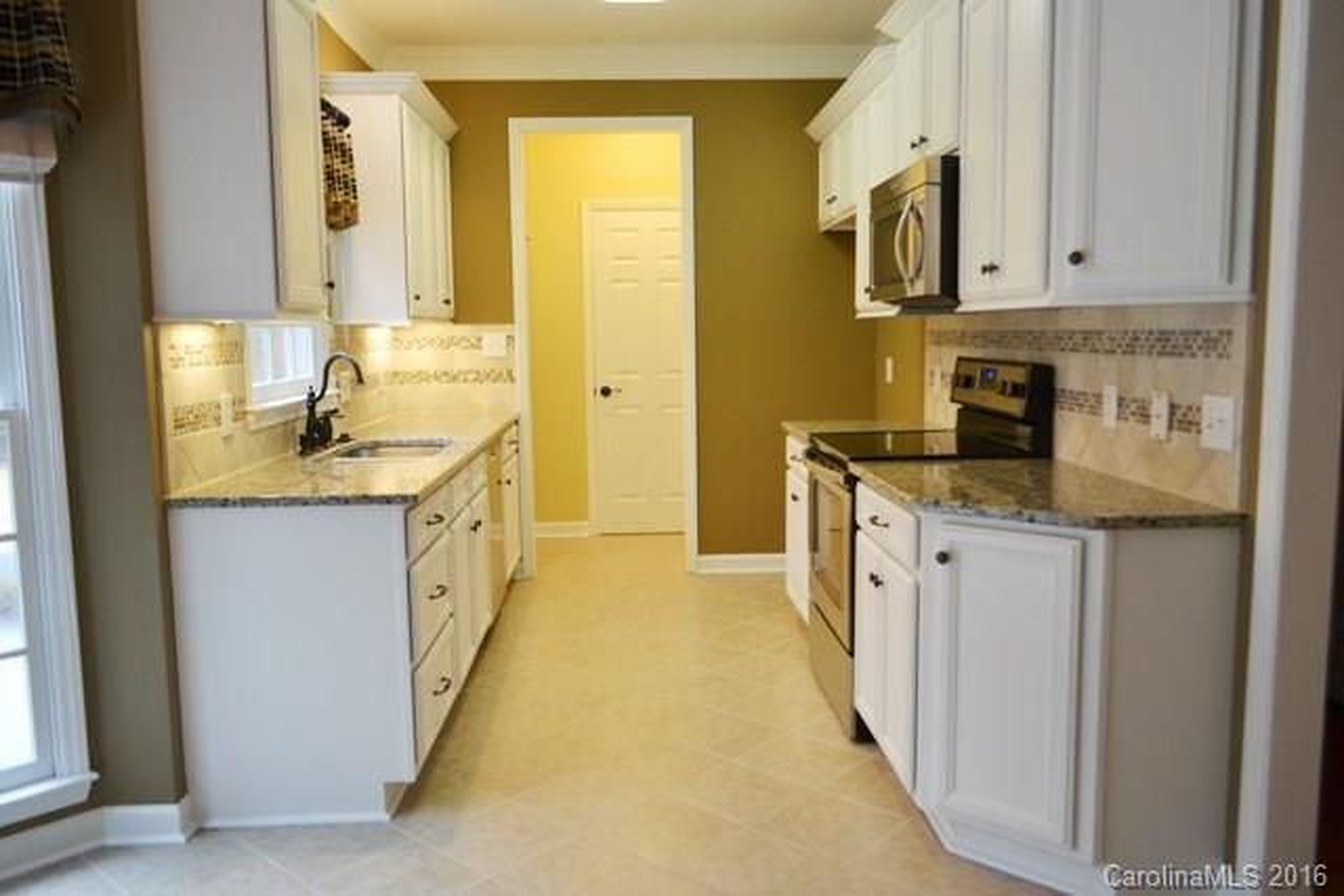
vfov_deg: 48.0
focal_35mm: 27
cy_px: 448
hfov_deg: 67.4
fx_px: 1008
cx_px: 672
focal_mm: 18
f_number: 3.5
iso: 400
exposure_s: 1/50
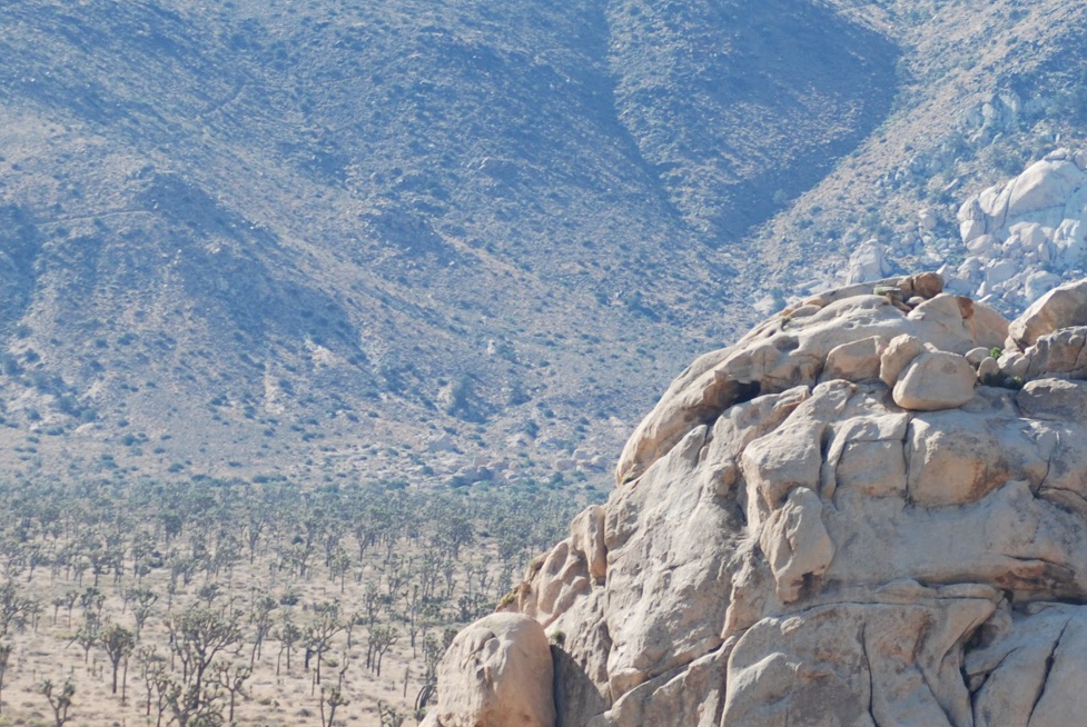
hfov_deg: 6.8
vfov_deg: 4.5
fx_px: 9190
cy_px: 604
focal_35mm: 304
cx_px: 769
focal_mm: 110
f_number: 5.6
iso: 200
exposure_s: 1/500
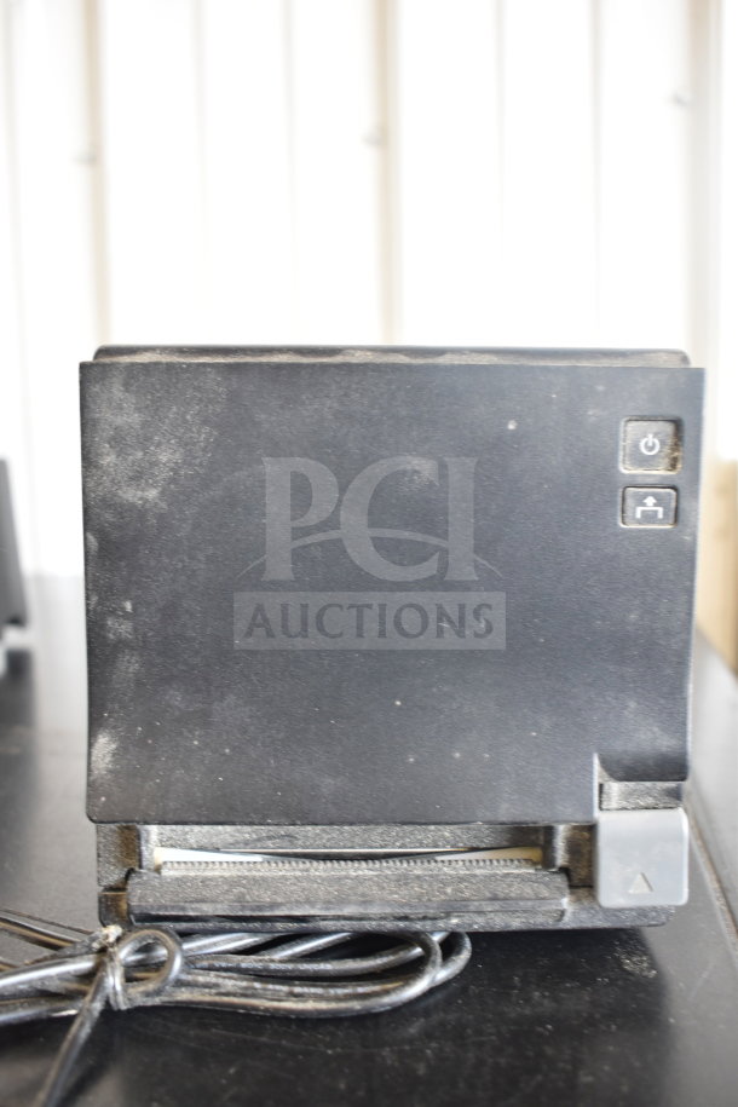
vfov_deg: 59.5
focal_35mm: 32
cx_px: 369
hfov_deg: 41.7
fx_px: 969
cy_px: 554
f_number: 3.8
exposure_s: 1/30
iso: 500
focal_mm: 21
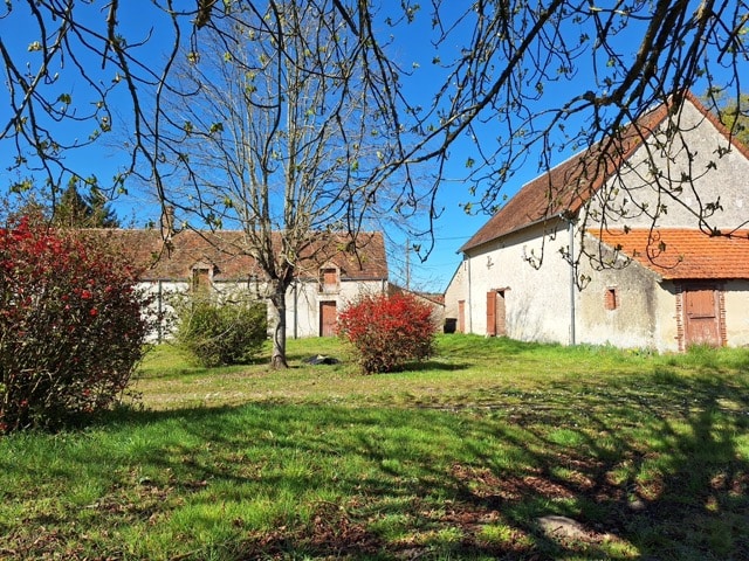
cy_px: 280
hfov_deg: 73.9
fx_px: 498
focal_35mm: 23
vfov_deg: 58.9
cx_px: 374
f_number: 1.8
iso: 40
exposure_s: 1/2494
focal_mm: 5.54
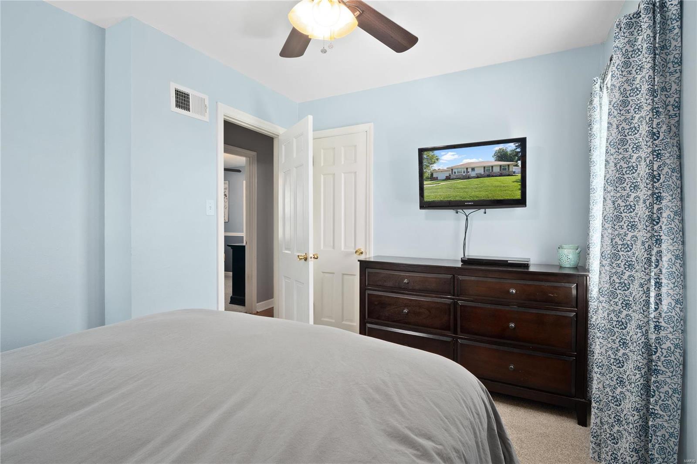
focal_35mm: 16
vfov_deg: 73.7
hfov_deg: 96.7
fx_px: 310
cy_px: 232
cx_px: 348
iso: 400
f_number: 8
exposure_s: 1/3
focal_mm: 8
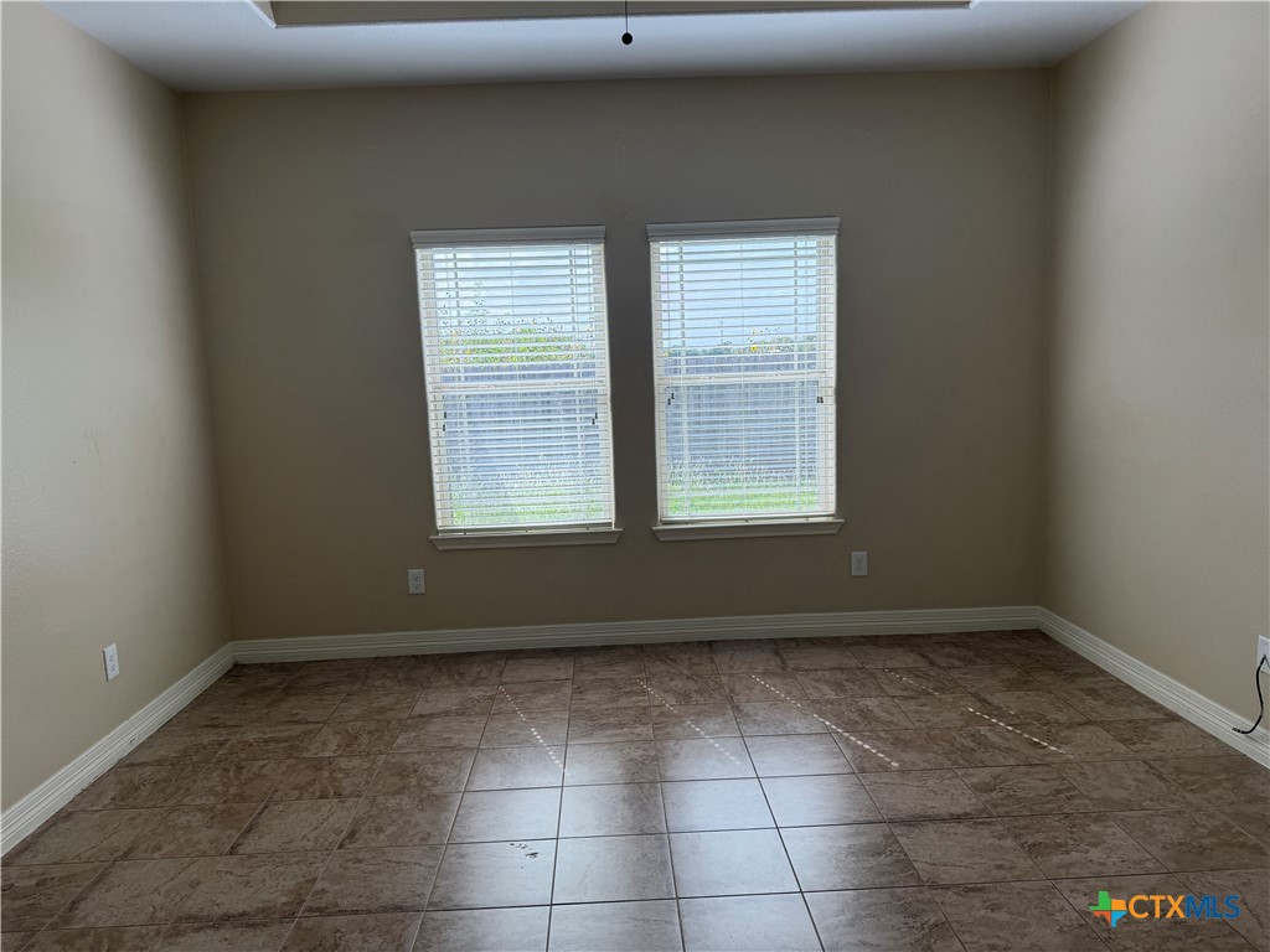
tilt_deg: -6.2
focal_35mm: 24
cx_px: 635
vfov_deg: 56.8
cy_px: 476
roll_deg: +2.0
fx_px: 881
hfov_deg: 71.6
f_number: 1.78
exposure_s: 1/467
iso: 100
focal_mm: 6.76
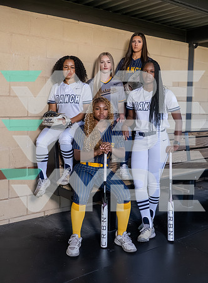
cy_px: 120
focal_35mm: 41
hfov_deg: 34.5
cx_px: 94
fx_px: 335
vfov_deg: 45.5
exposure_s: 1/2500
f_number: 7.1
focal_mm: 24
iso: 2500
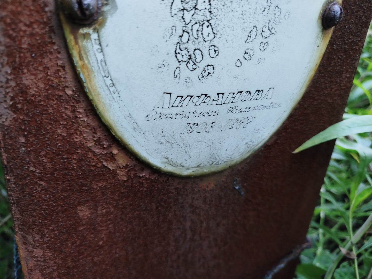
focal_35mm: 24
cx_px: 186
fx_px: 258
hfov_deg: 71.6
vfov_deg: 56.8
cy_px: 140
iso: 125
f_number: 1.7
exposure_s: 1/50
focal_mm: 5.31
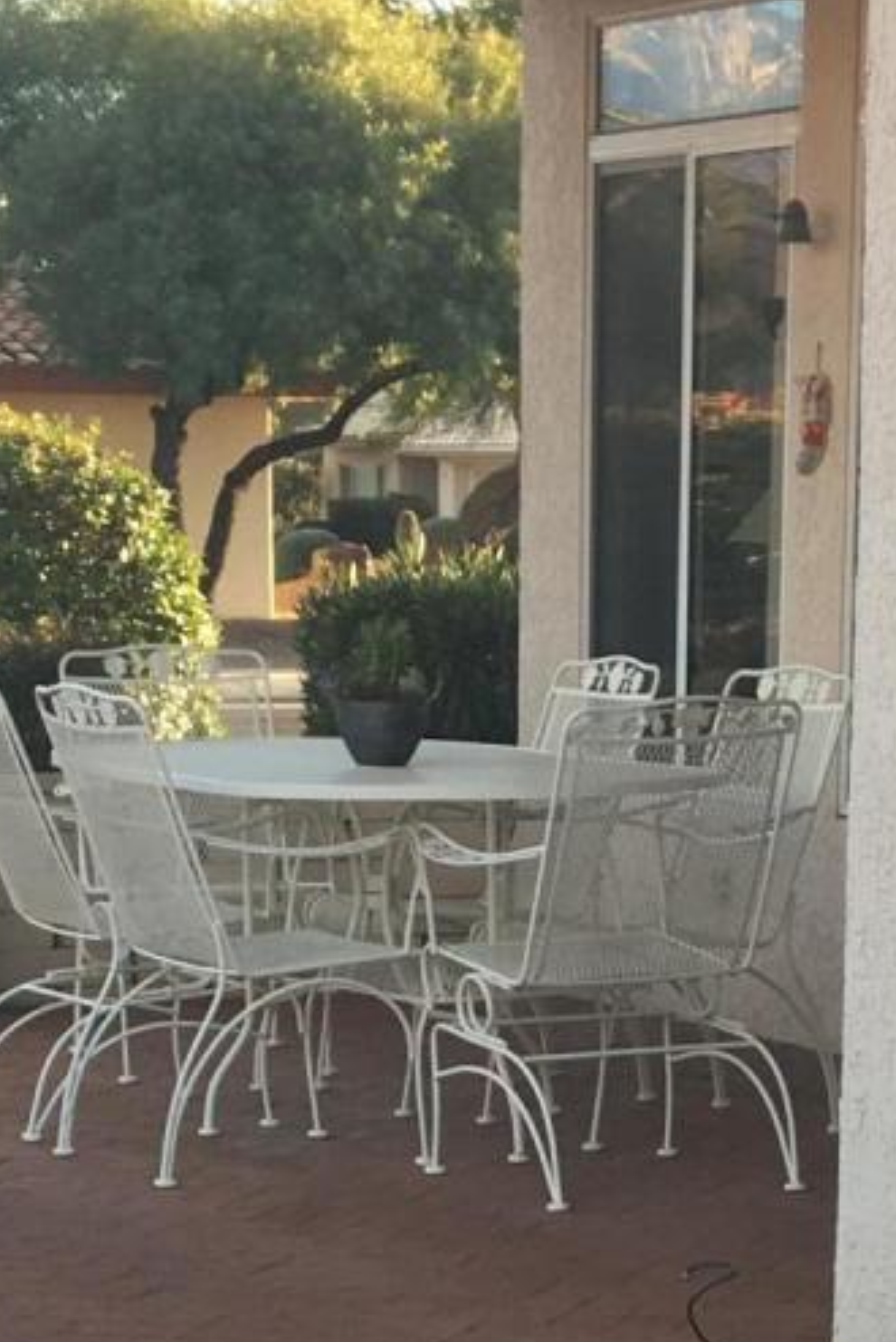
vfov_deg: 15.8
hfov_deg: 11.2
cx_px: 529
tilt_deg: -15.9
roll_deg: -0.1
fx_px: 4548
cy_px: 1836
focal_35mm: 122
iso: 25
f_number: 2.2
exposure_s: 1/130
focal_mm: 4.15
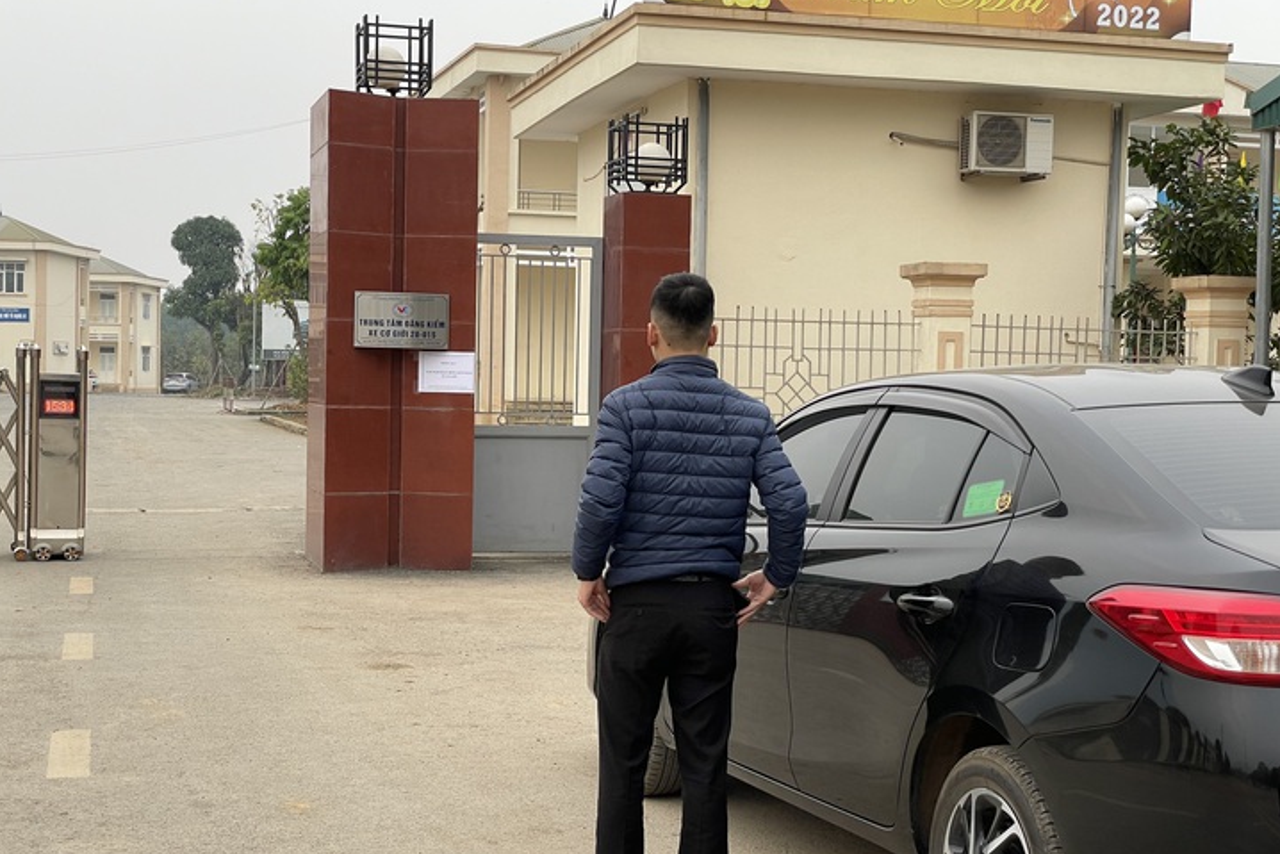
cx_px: 635
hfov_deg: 36.2
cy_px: 464
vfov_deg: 24.6
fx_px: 1956
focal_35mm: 55
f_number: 2
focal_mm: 6
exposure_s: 1/130
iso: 25
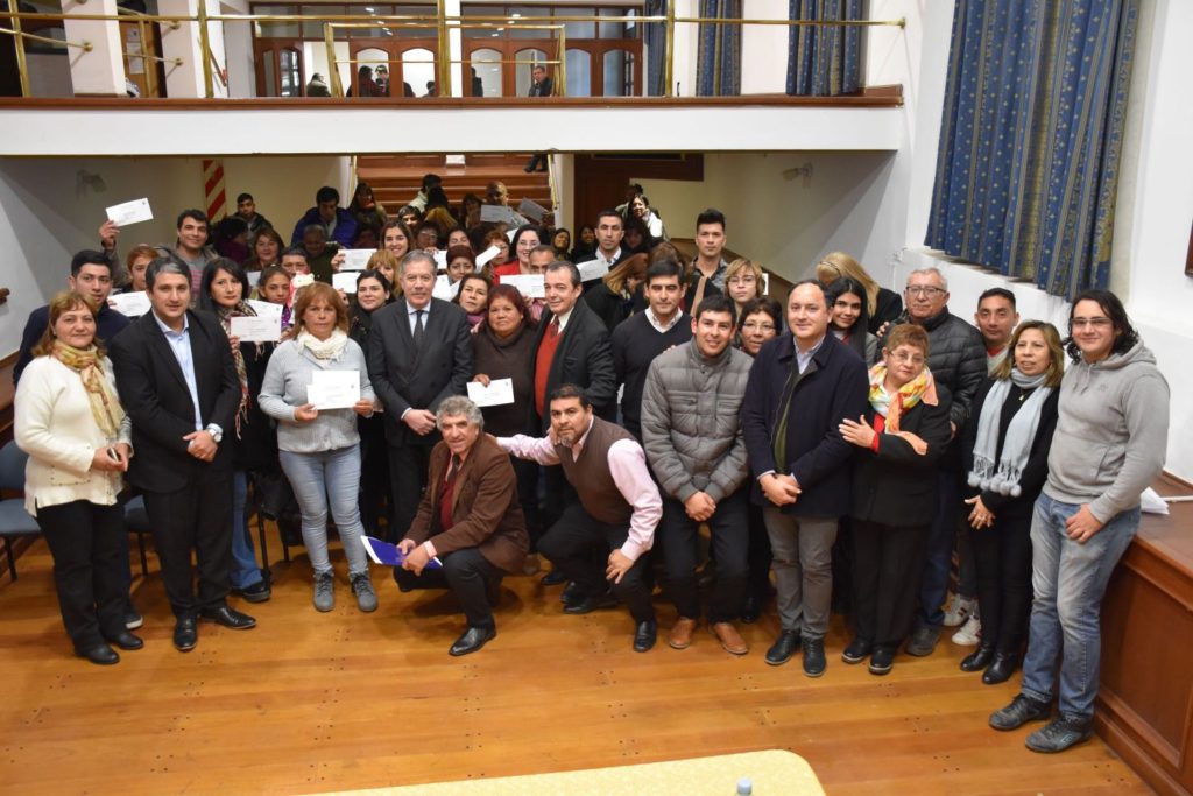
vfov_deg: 43.6
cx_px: 596
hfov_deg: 61.9
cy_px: 398
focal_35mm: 30
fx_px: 994
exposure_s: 1/60
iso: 1400
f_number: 4
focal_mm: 20
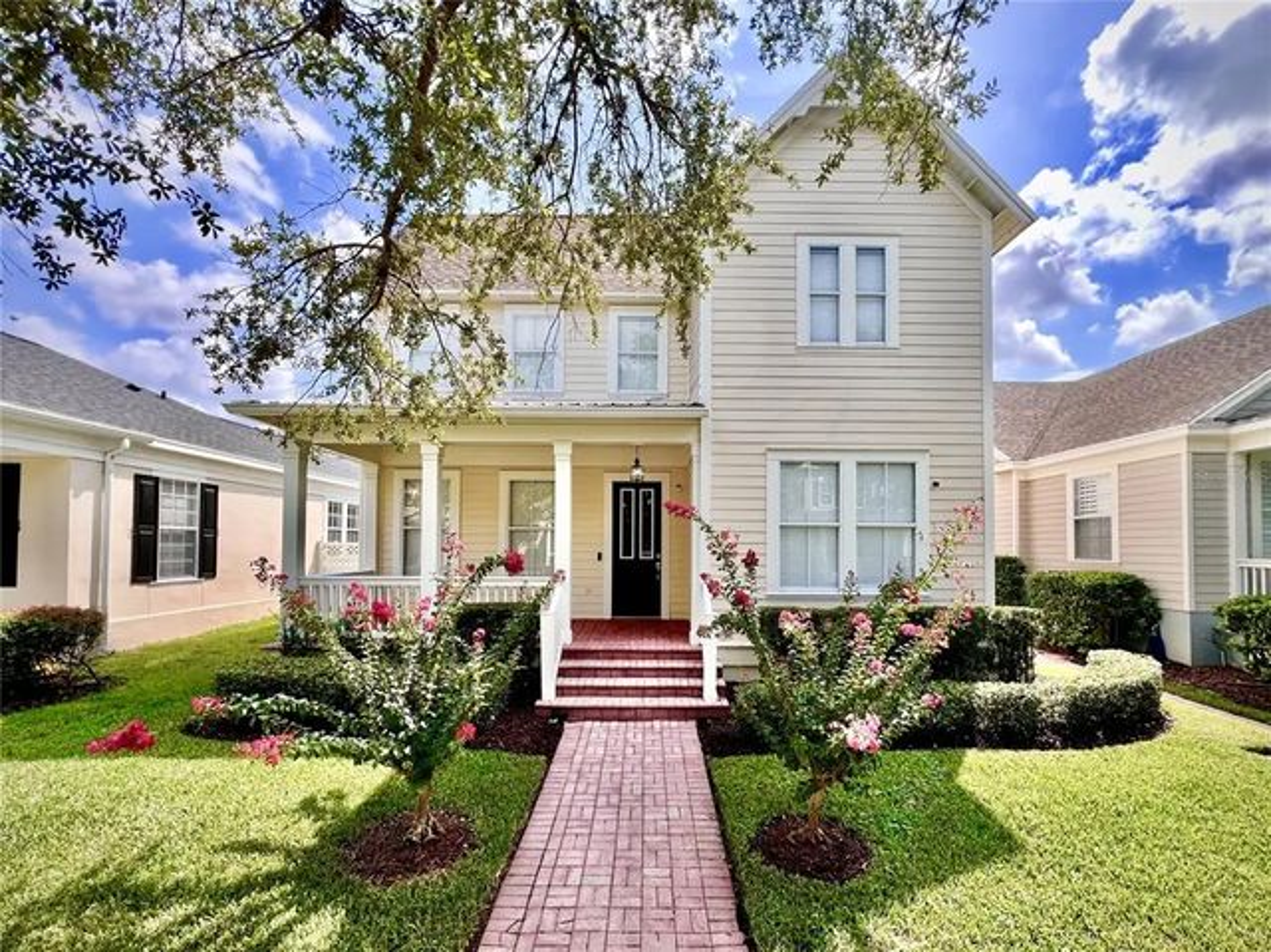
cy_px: 476
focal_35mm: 13
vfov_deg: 89.8
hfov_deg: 106.2
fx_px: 477
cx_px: 636
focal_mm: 1.57
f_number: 1.8
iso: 32
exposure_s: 1/561
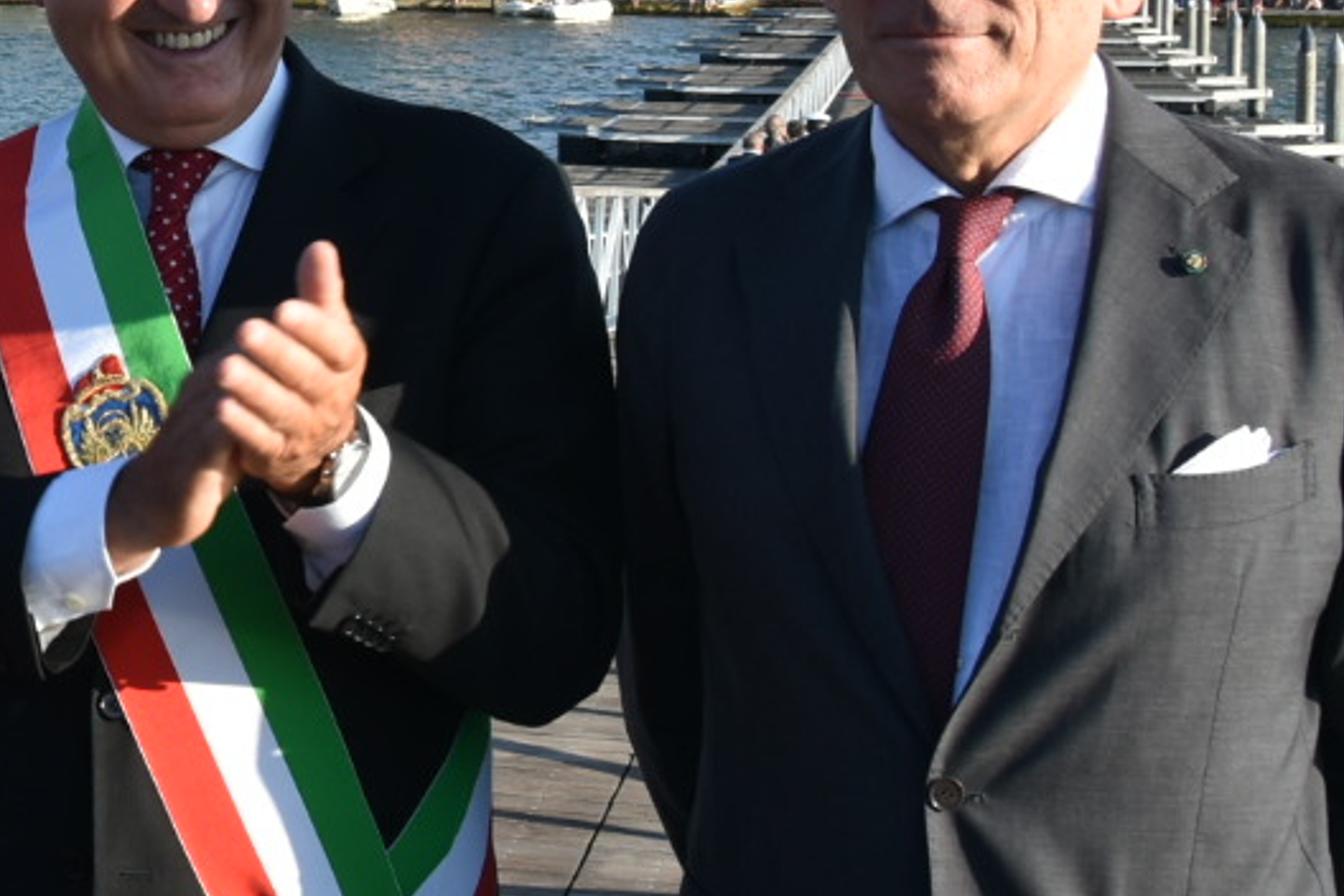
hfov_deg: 20.6
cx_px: -293
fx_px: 3434
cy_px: 23
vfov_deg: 14.6
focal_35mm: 92
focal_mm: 20
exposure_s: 1/250
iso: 200
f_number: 9
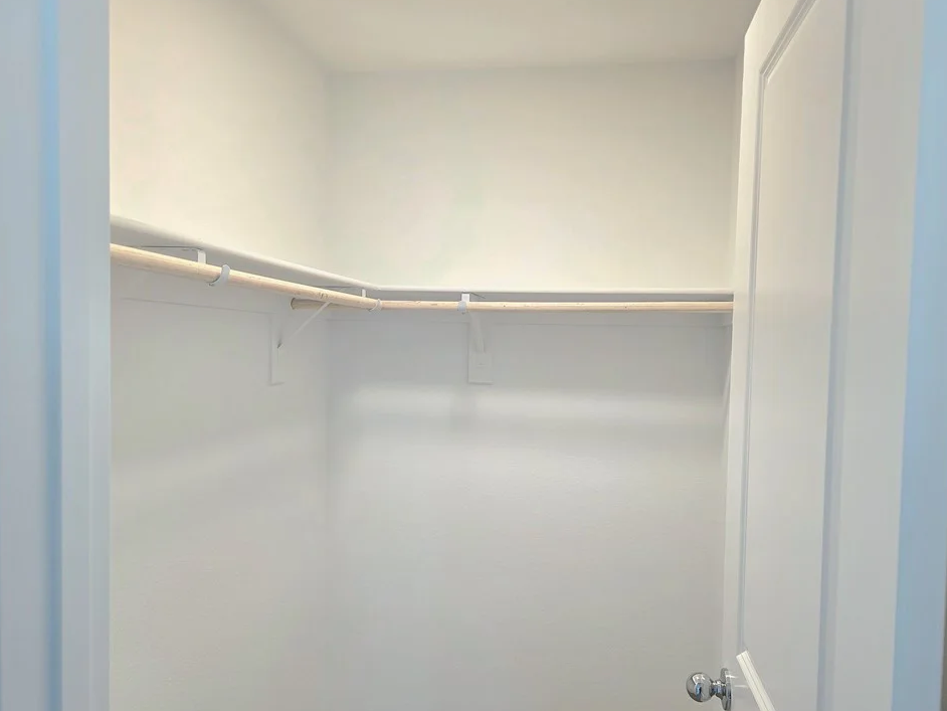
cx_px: 510
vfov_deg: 54.9
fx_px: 684
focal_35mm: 25
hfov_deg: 69.3
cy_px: 379
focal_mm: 6.3
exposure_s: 1/120
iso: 100
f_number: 1.7
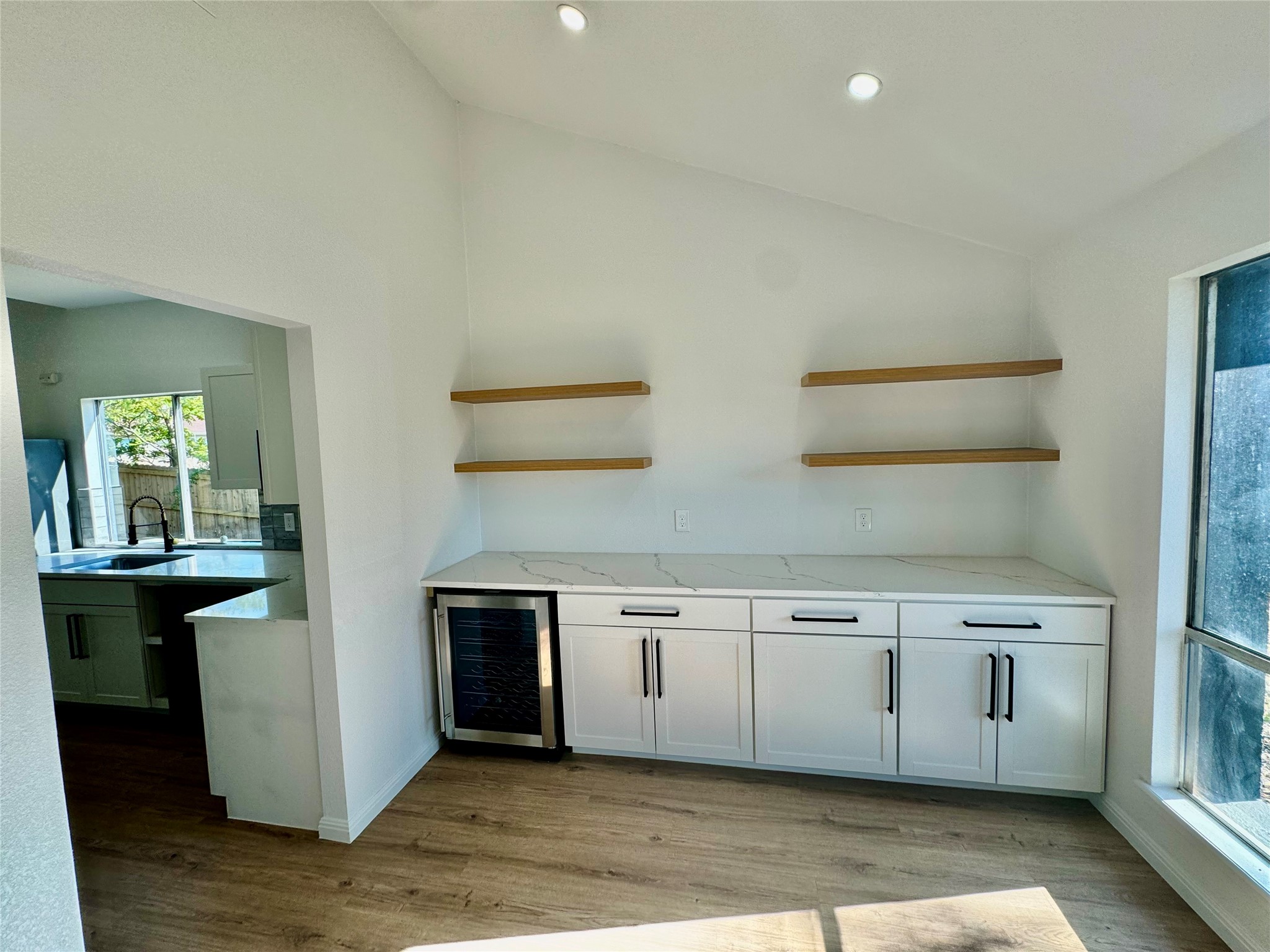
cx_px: 635
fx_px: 514
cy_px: 476
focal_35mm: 14
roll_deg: +2.2
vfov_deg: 85.7
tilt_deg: -4.6
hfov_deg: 102.1
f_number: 2.2
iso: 40
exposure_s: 1/183
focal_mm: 2.22
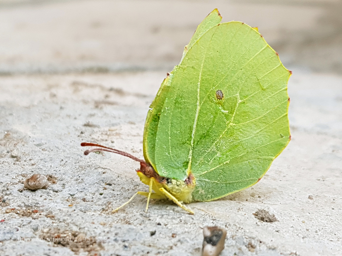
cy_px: 128
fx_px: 257
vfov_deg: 53.1
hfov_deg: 67.3
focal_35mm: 26
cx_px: 171
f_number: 1.7
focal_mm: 4.2
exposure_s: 1/266
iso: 40
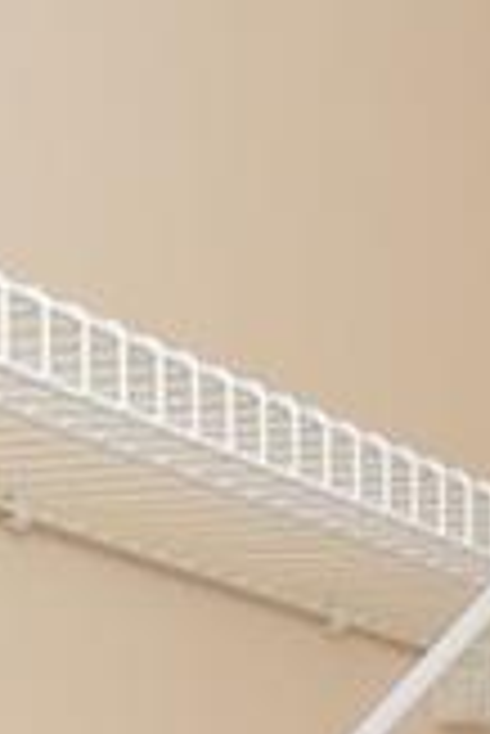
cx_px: 1398
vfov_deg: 11.9
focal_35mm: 147
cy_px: 1639
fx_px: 2995
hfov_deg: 8.2
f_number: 4
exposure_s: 1/60
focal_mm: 10
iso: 500
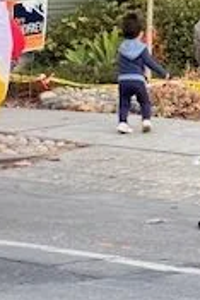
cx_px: -41
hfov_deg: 6.0
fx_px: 1896
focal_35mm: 228
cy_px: 2
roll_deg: +0.7
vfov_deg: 9.0
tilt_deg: -3.0
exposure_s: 1/86
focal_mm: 6.86
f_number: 1.78
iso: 80
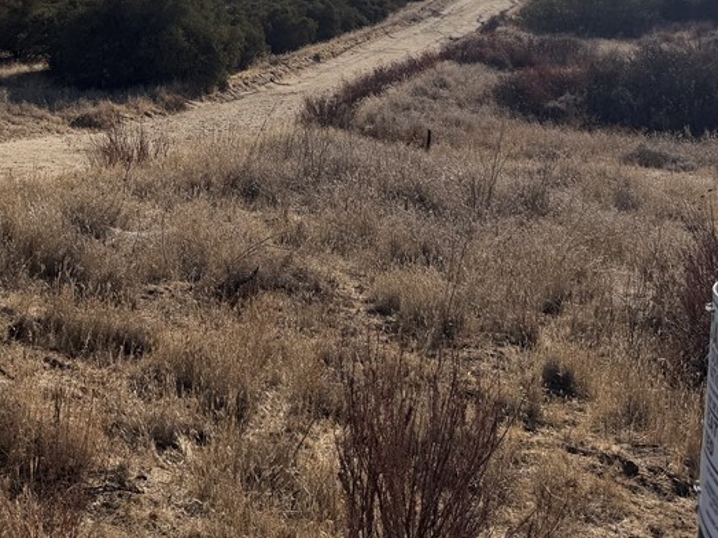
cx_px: 99
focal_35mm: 47
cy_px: 51
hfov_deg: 38.2
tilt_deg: +1.2
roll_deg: -0.2
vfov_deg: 29.6
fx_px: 975
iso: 80
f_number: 1.78
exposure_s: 1/10309
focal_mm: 6.76
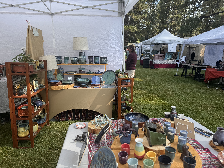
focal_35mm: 24
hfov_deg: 71.6
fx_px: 155
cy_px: 84
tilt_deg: -13.5
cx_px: 112
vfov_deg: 56.8
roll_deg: -1.1
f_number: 1.78
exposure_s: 1/1637
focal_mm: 6.76
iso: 80
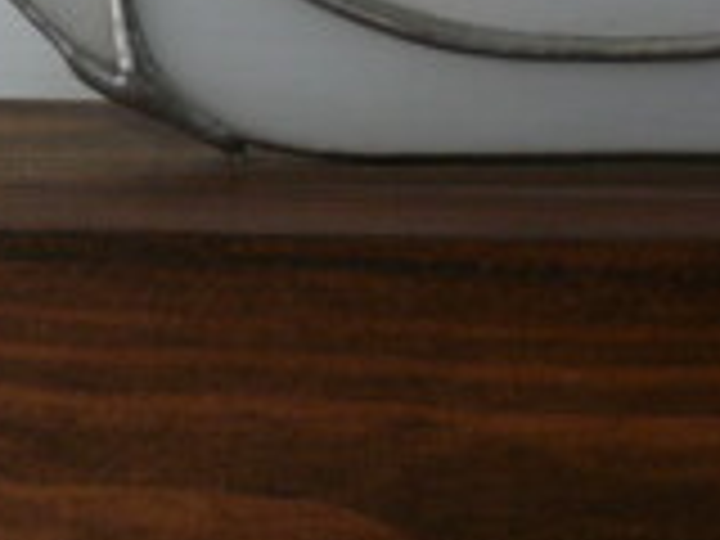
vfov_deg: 9.9
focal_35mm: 140
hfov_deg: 13.9
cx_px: 724
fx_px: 2912
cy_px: -504
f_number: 2.8
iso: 125
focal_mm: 7.4
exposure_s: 1/30
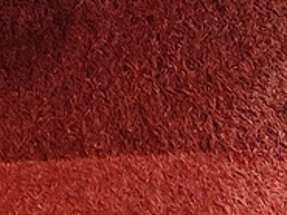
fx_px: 2066
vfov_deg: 5.3
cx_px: -299
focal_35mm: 249
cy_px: -617
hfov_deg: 7.6
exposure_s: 1/71
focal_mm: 5.59
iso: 80
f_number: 1.8
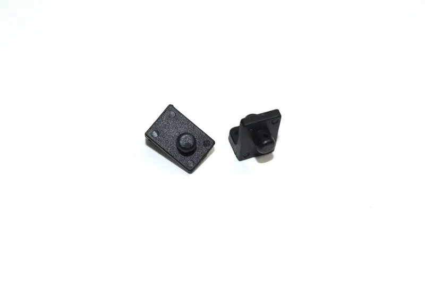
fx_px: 620
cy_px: 142
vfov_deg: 25.8
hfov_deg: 37.8
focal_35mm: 52
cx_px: 212
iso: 100
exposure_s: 1/40
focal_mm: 35
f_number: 11
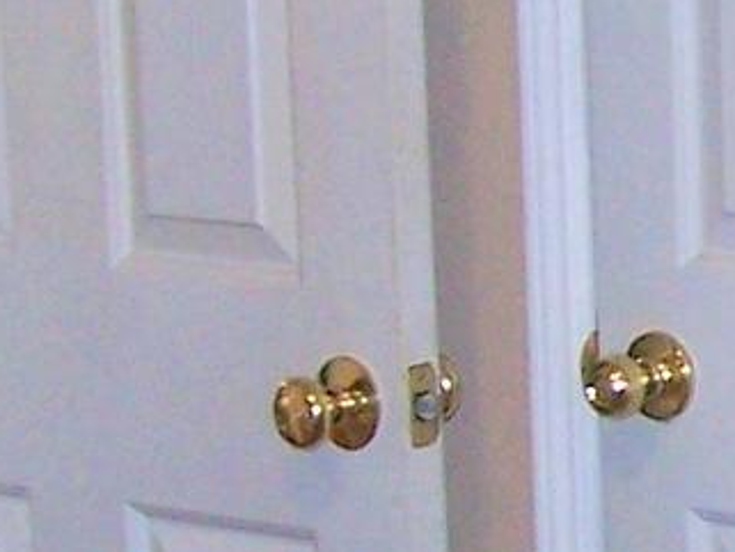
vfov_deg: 6.1
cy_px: 254
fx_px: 5140
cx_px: 1563
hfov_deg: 7.8
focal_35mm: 242
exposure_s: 1/60
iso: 140
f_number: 2.8
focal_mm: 6.3
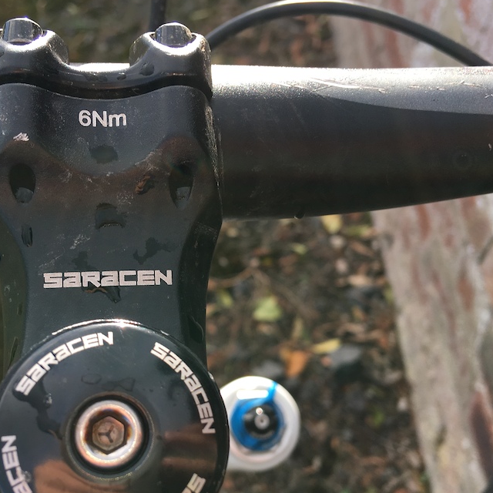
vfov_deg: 40.8
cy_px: 284
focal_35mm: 41
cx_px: 204
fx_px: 661
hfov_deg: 40.8
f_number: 2.2
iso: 25
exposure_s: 1/234
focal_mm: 4.15
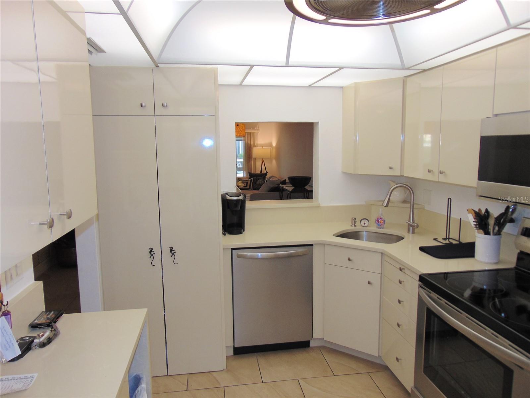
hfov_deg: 69.4
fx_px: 383
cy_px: 199
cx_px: 265
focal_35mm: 25
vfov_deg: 54.9
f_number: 3
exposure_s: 1/40
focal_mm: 4.5
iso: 80
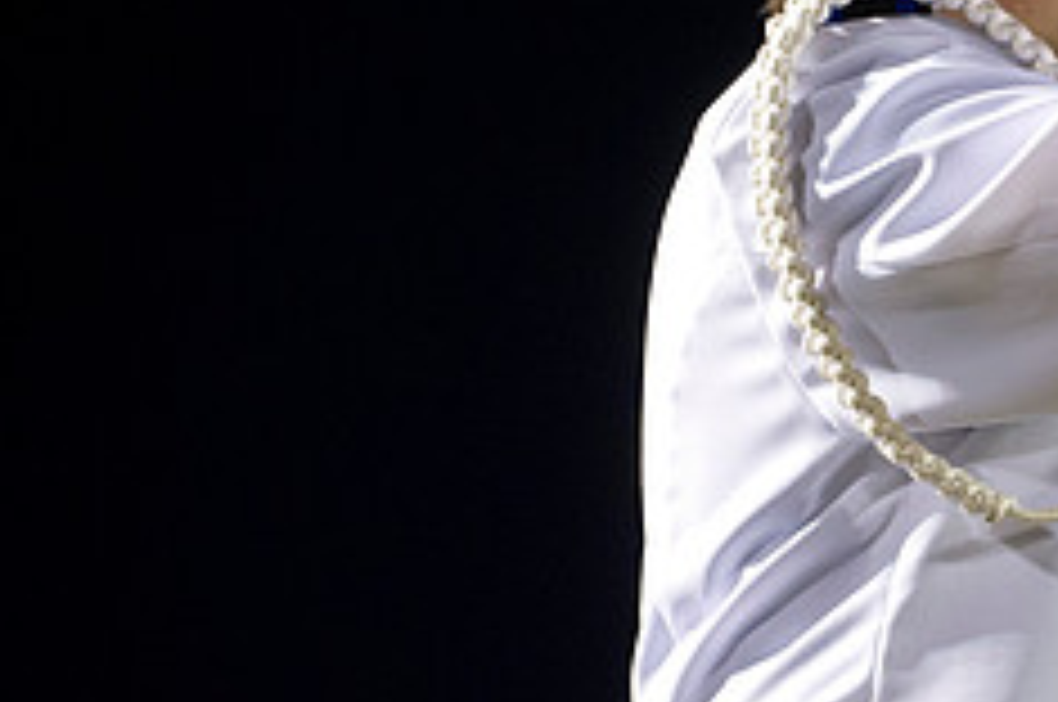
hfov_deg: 6.6
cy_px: 382
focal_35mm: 309
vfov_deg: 4.4
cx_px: 1301
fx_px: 9069
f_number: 3.2
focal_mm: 125
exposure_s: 1/125
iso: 3200
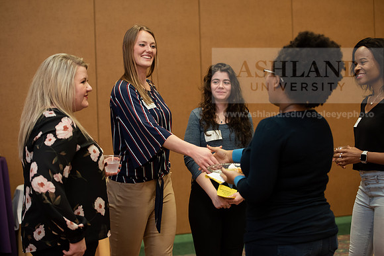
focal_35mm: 70
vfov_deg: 19.5
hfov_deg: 28.8
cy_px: 128
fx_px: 747
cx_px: 192
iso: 1600
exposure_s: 1/200
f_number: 3.5
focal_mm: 70
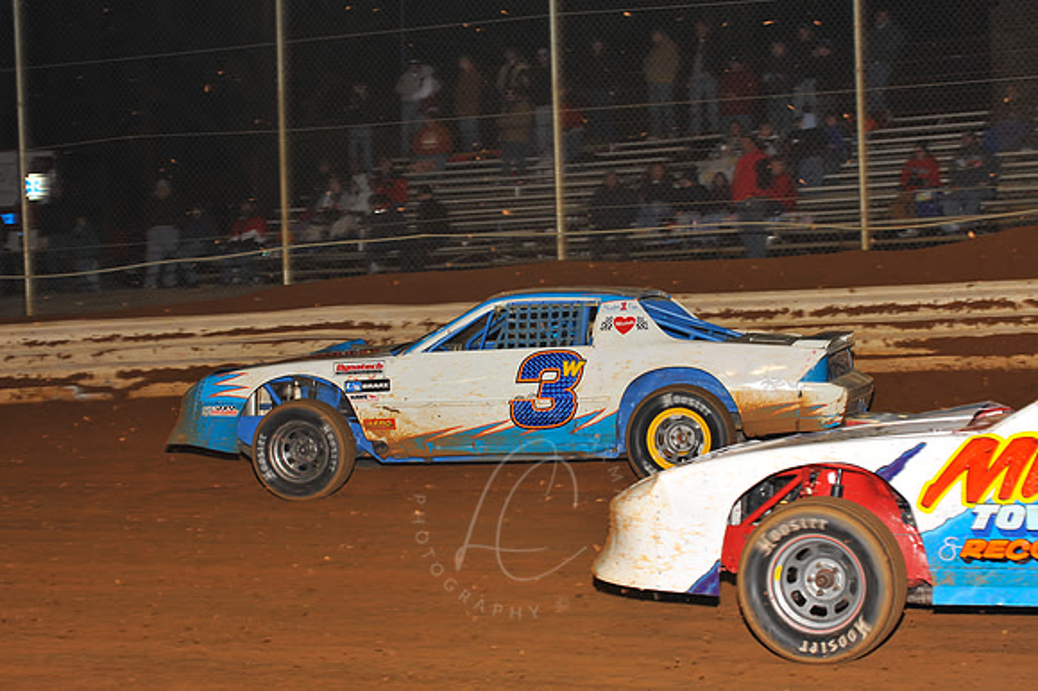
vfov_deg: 14.8
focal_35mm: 92
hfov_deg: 22.2
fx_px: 2651
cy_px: 346
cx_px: 519
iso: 640
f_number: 7.1
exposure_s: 1/250
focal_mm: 92
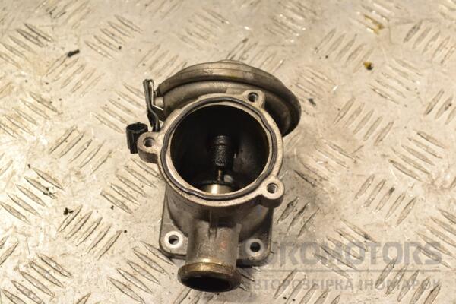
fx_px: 1045
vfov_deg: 16.6
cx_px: 228
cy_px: 152
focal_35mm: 82
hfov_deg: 24.6
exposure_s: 1/320
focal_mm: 55
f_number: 9
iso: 3200
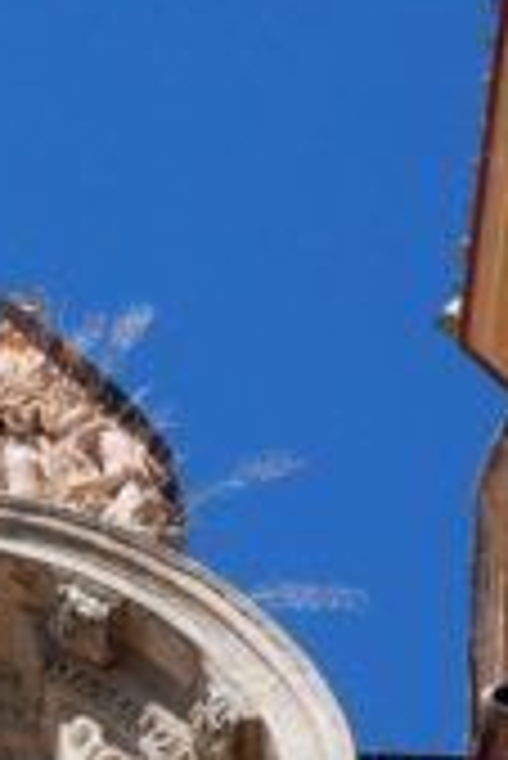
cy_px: 551
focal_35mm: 213
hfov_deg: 6.3
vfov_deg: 9.6
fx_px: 4499
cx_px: -557
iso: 1000
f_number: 13
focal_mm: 48
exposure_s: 1/640
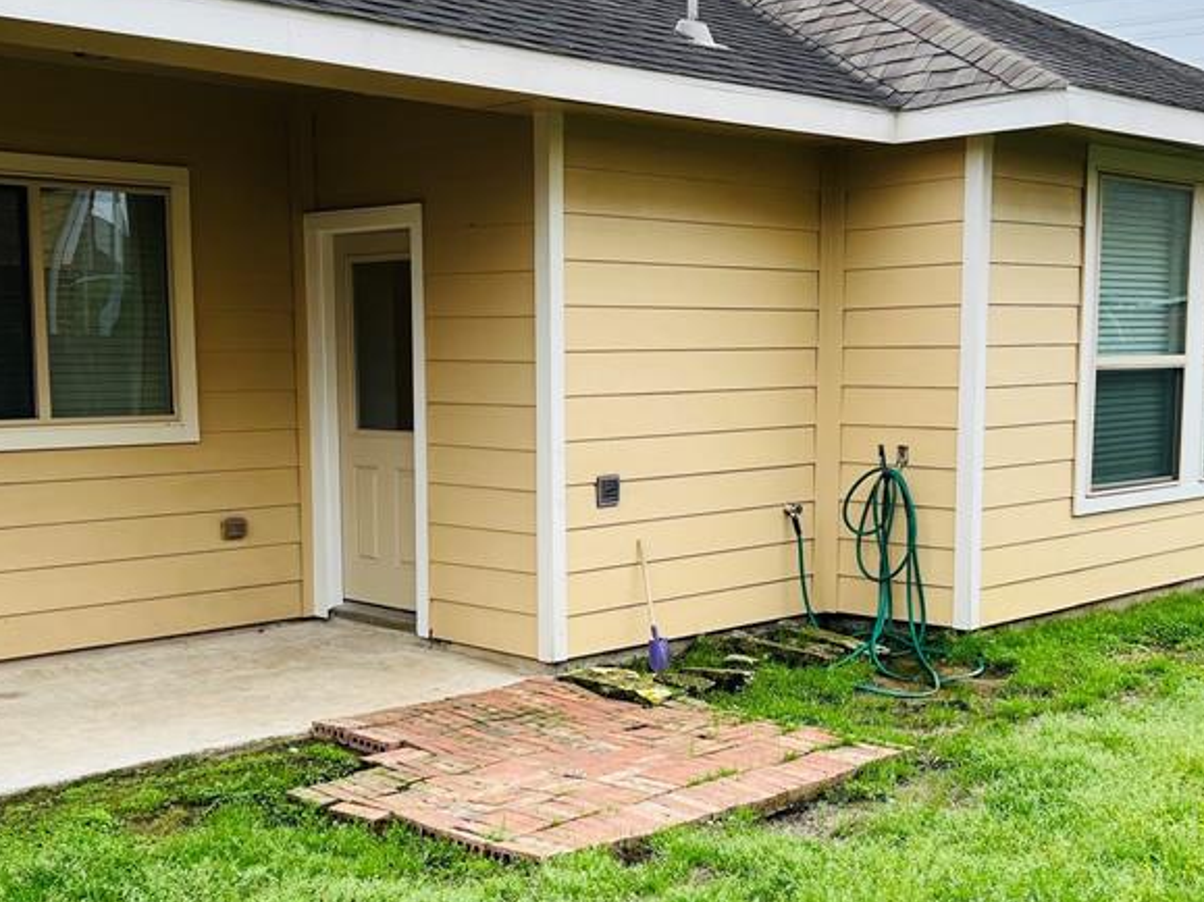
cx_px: 553
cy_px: 536
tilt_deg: -6.6
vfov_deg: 31.4
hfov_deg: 41.2
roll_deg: +0.5
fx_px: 1600
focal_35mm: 46
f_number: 1.5
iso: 50
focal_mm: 5.7
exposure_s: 1/502
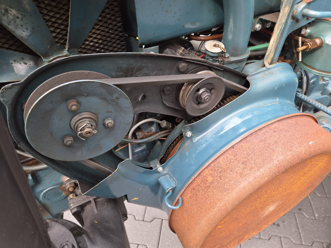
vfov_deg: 58.9
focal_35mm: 23
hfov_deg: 73.9
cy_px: 124
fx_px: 220
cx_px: 166
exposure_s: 1/180
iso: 80
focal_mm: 5.4
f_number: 1.8
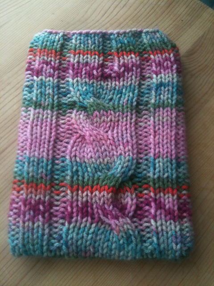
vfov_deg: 52.6
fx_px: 288
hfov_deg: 40.7
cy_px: 143
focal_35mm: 35
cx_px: 107
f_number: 2.8
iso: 80
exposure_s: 1/24
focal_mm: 3.85
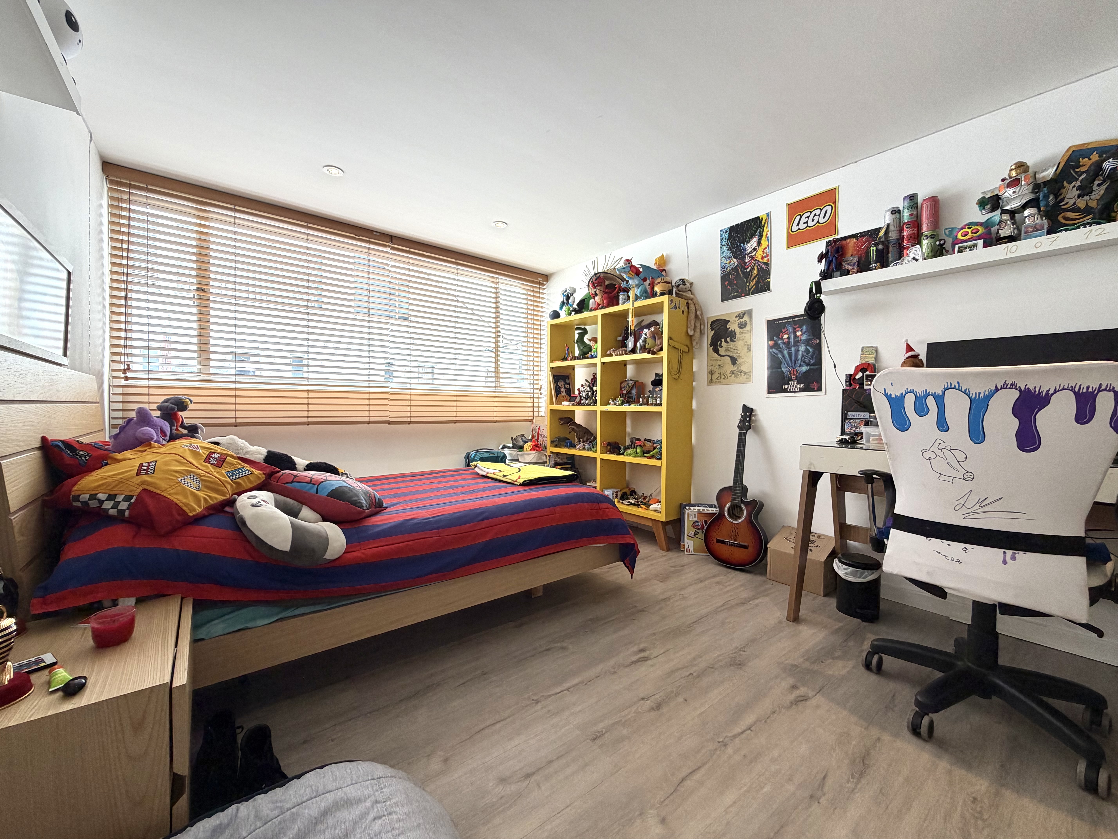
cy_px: 420
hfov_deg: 102.1
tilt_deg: -1.2
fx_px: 452
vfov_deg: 85.7
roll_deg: +0.5
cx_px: 559
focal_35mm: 14
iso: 50
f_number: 2.2
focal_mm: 2.22
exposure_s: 1/132
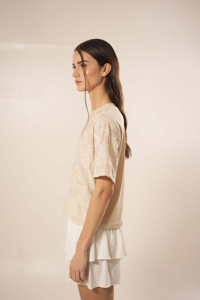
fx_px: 417
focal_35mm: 50
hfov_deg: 27.0
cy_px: 150
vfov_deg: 39.6
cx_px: 100
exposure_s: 1/60
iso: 400
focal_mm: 50
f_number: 3.2
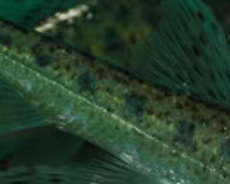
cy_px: 197
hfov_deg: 2.9
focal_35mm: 677
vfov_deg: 2.3
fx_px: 4610
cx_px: 231
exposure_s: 1/125
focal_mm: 125
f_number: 7.1
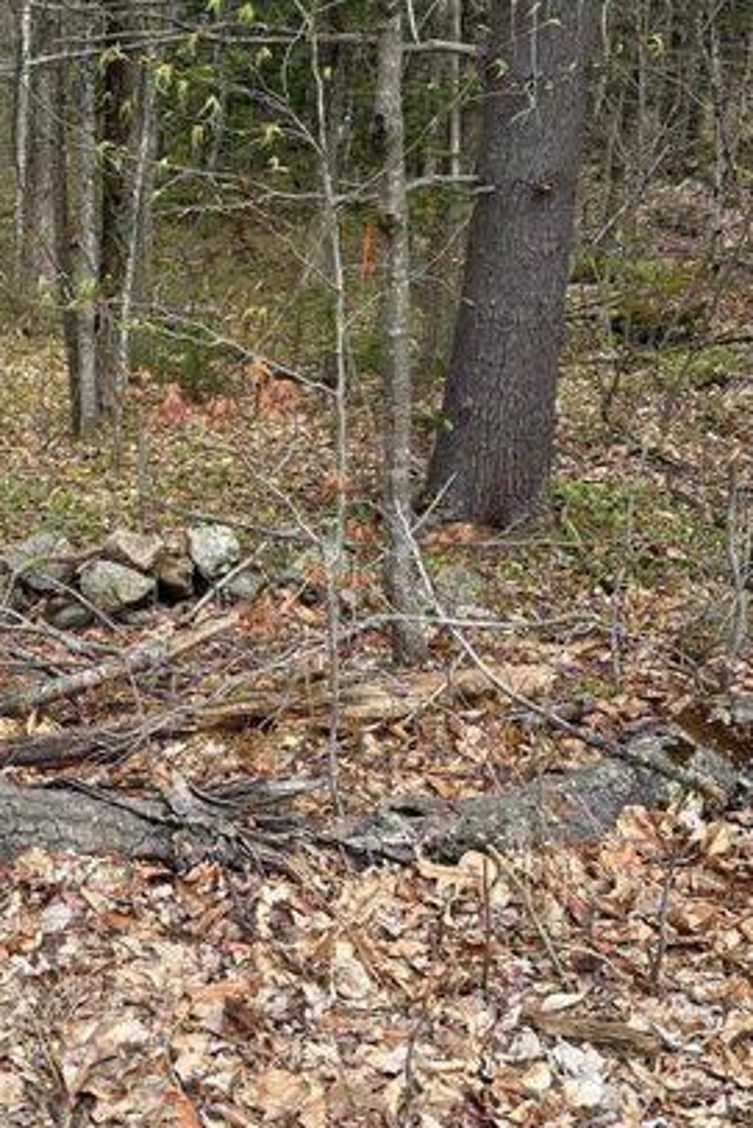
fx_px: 1285
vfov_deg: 47.1
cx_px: 97
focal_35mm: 41
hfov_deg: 31.4
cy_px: 438
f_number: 1.78
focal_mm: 6.86
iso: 80
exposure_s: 1/1453
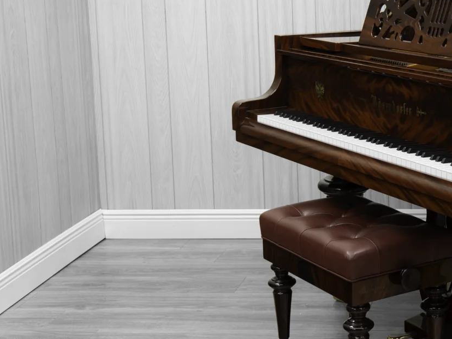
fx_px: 1018
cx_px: 496
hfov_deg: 23.5
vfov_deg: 18.8
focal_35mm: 78
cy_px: 89
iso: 100
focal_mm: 35
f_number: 5.6
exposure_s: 1/5
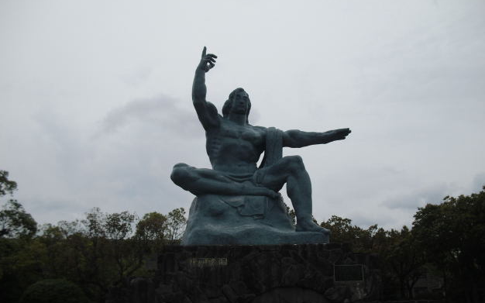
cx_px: 242
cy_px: 170
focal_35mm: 39
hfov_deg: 50.4
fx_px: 515
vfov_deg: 32.7
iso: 64
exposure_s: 1/200
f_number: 7.8
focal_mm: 6.3
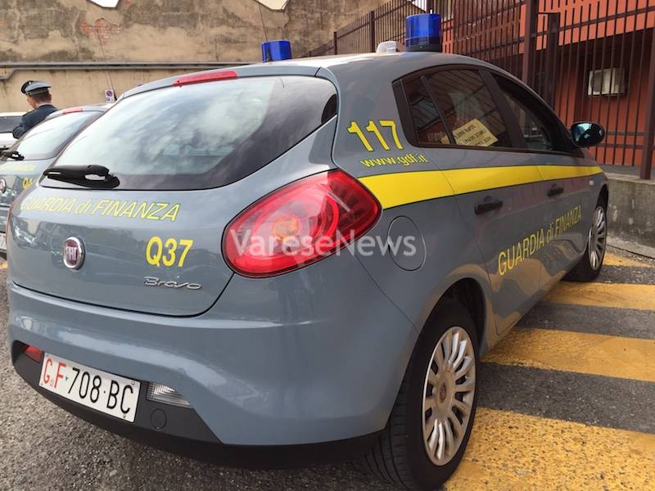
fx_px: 549
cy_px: 246
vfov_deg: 48.2
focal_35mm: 29
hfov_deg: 61.7
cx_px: 328
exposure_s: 1/608
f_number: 2.2
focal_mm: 4.15
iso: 32
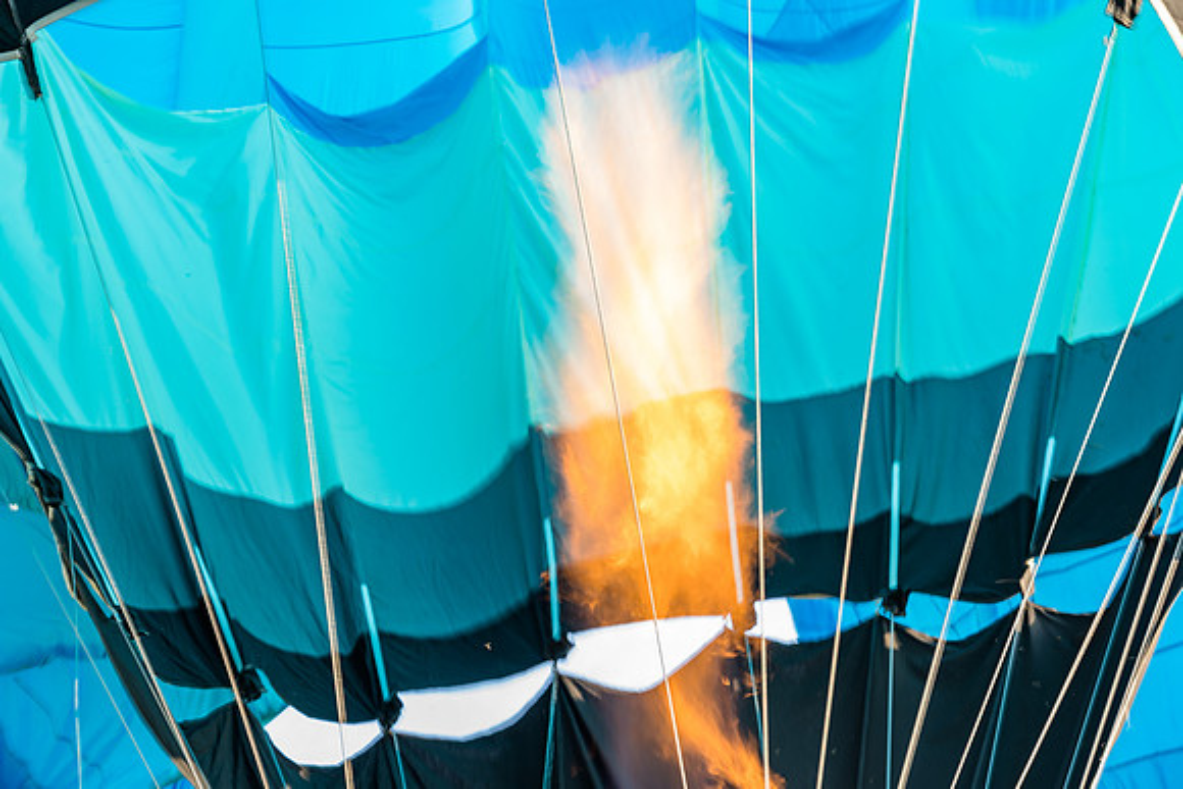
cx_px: 592
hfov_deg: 29.2
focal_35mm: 69
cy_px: 394
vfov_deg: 19.7
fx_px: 2268
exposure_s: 1/15
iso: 64
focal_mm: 69
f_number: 5.6
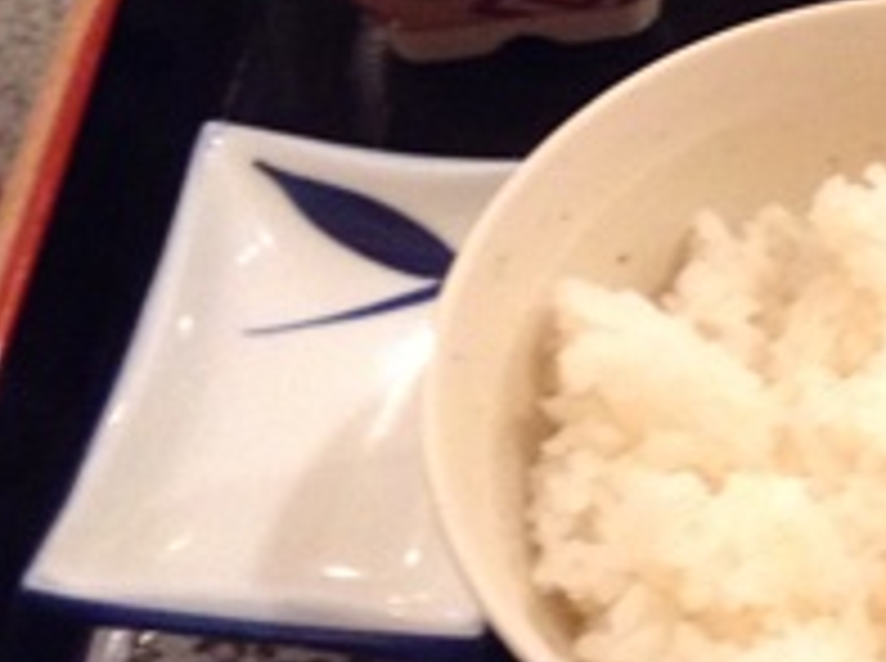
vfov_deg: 13.8
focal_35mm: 107
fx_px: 2734
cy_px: 216
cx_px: 998
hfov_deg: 17.7
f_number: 2.4
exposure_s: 1/15
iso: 250
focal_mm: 3.3
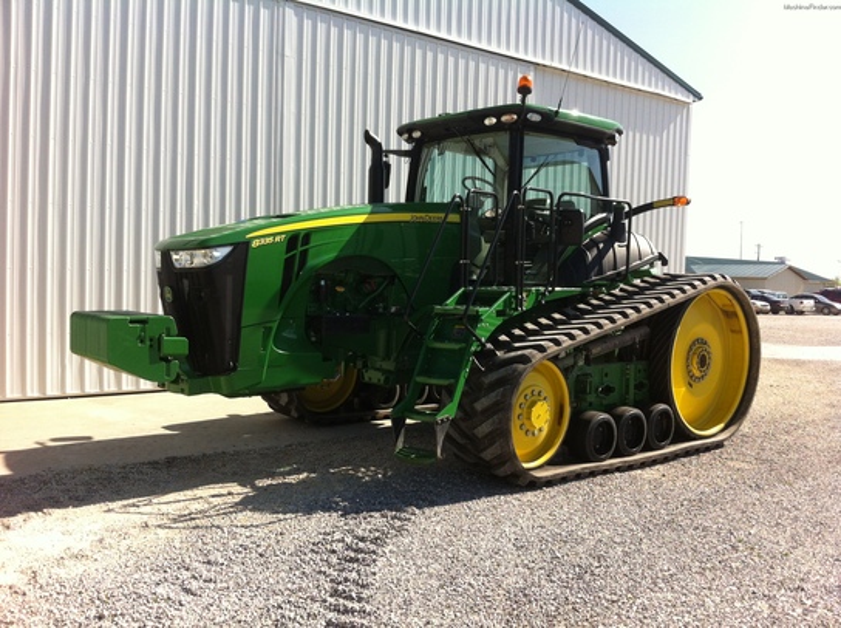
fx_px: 849
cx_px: 420
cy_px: 314
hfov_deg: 52.7
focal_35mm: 35
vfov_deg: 40.6
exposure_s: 1/887
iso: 80
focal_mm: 3.85
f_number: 2.8
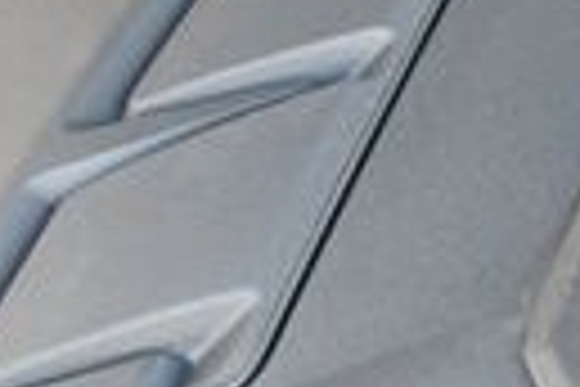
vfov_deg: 6.3
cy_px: 36
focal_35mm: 218
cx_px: 1057
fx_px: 3512
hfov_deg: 9.0
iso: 800
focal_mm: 22
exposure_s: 1/125
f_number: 3.8
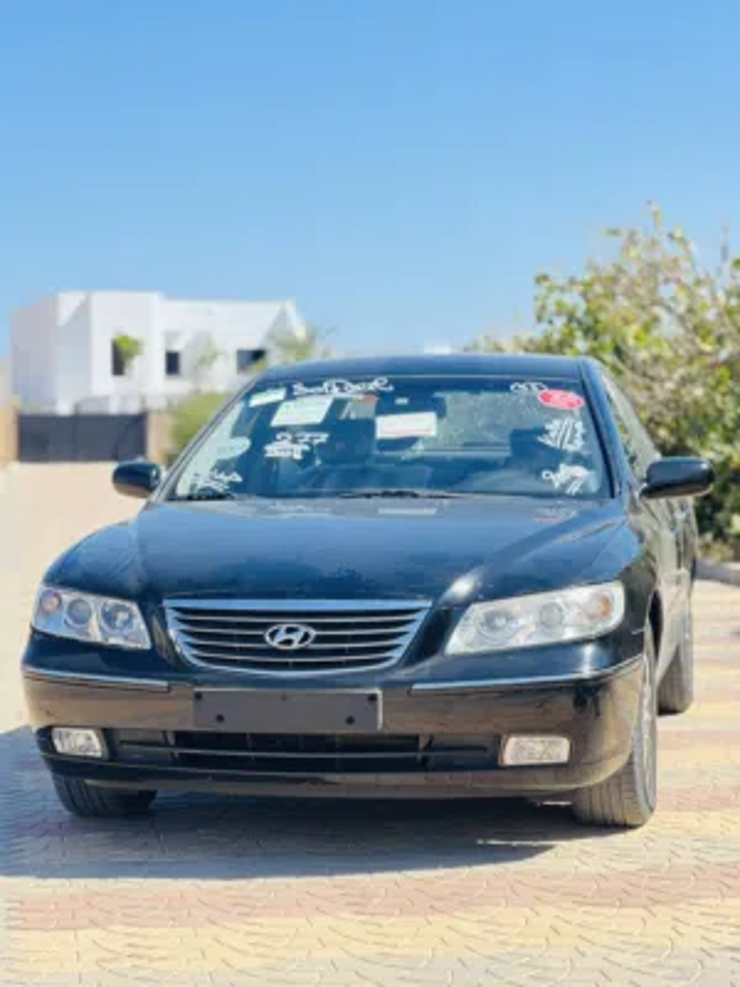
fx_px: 2195
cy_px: 494
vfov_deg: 25.3
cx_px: 370
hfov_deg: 19.1
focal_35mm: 77
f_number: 2.8
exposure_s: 1/172
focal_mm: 9
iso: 32
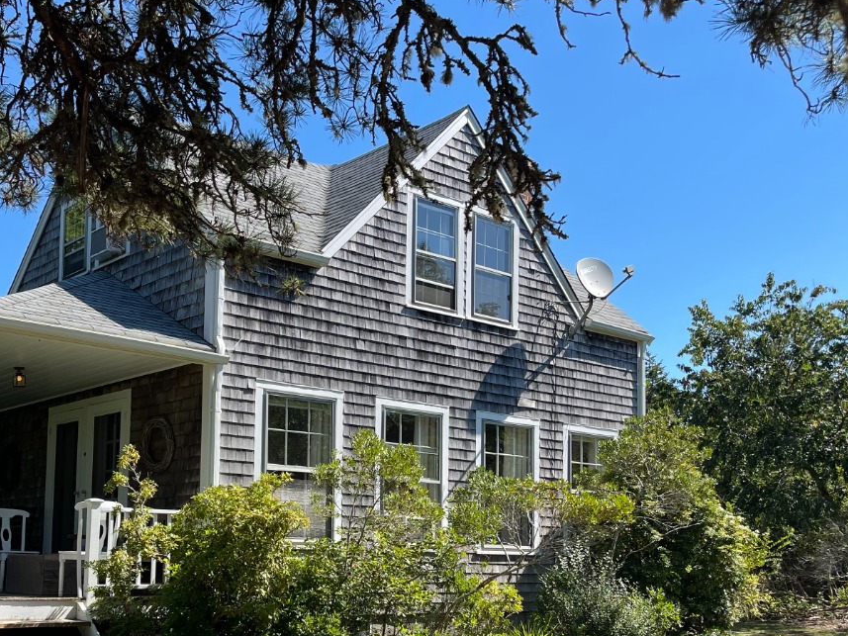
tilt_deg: +5.5
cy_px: 482
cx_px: 347
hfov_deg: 44.6
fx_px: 1029
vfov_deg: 33.6
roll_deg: -1.1
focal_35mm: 42
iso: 32
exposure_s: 1/1976
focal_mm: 5.1
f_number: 1.6
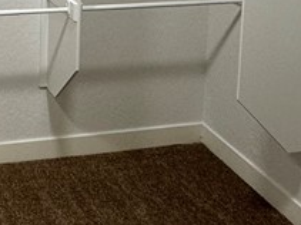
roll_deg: -0.7
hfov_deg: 26.1
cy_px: -132
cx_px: -40
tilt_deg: -4.8
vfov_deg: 18.6
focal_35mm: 68
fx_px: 591
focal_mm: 2.22
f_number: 2.2
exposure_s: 1/120
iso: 160
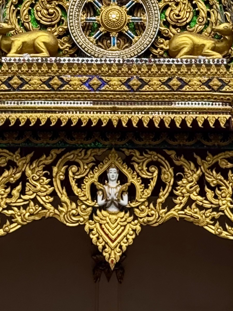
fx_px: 1462
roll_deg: +0.5
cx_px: 109
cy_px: -162
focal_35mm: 163
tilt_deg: +33.9
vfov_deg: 11.6
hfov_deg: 9.1
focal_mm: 6.76
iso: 64
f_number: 1.78
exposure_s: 1/4310
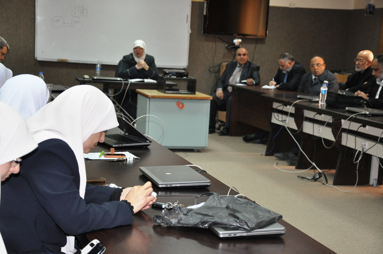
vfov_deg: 18.9
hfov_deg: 28.1
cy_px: 127
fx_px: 765
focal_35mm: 72
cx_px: 192
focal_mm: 48
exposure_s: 1/60
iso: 800
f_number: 4.8
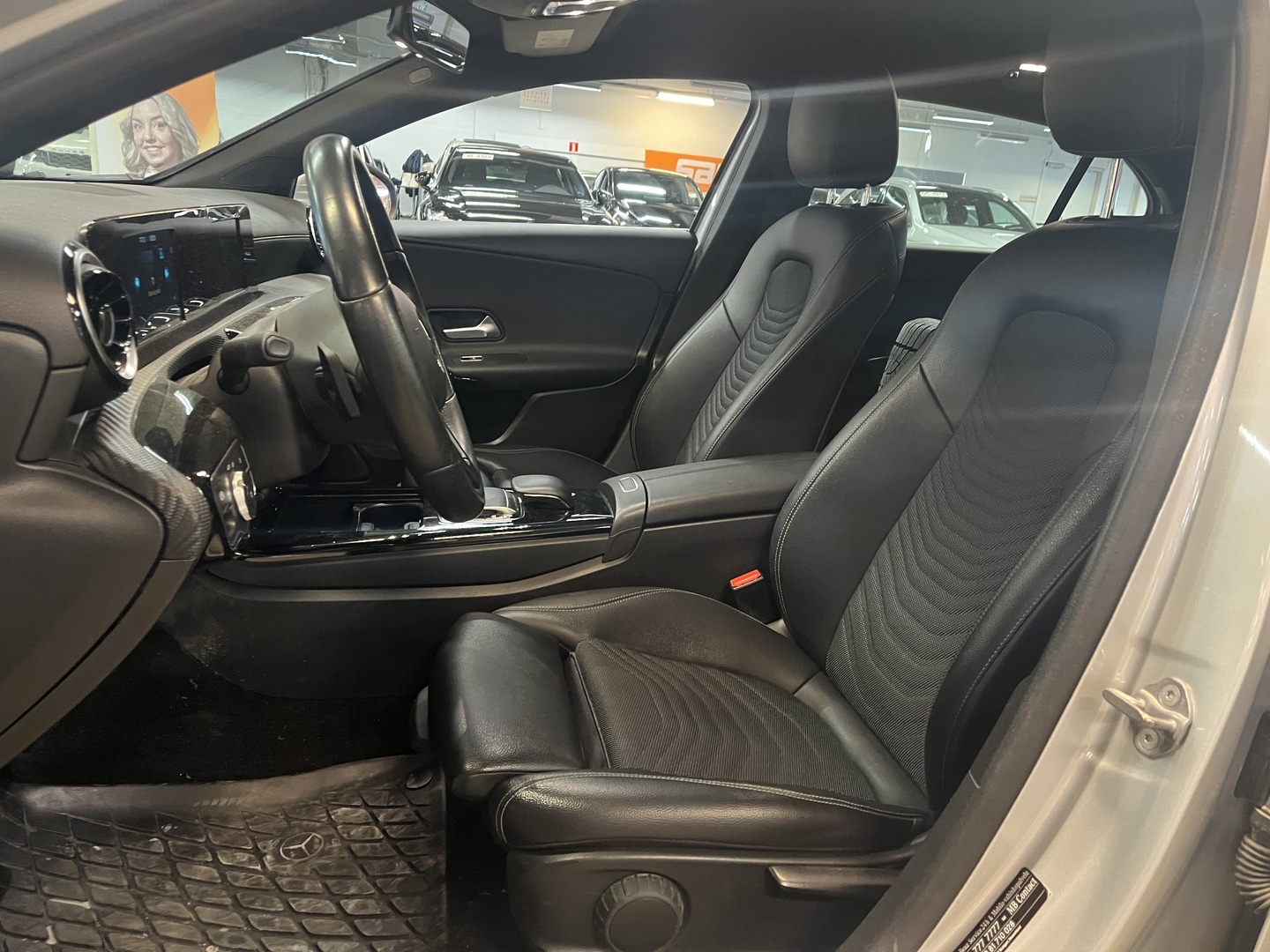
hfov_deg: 67.3
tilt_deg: -15.6
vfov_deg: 53.1
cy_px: 476
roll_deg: -5.6
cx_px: 635
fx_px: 954
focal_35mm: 26
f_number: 1.6
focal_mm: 5.1
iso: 400
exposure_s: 1/33
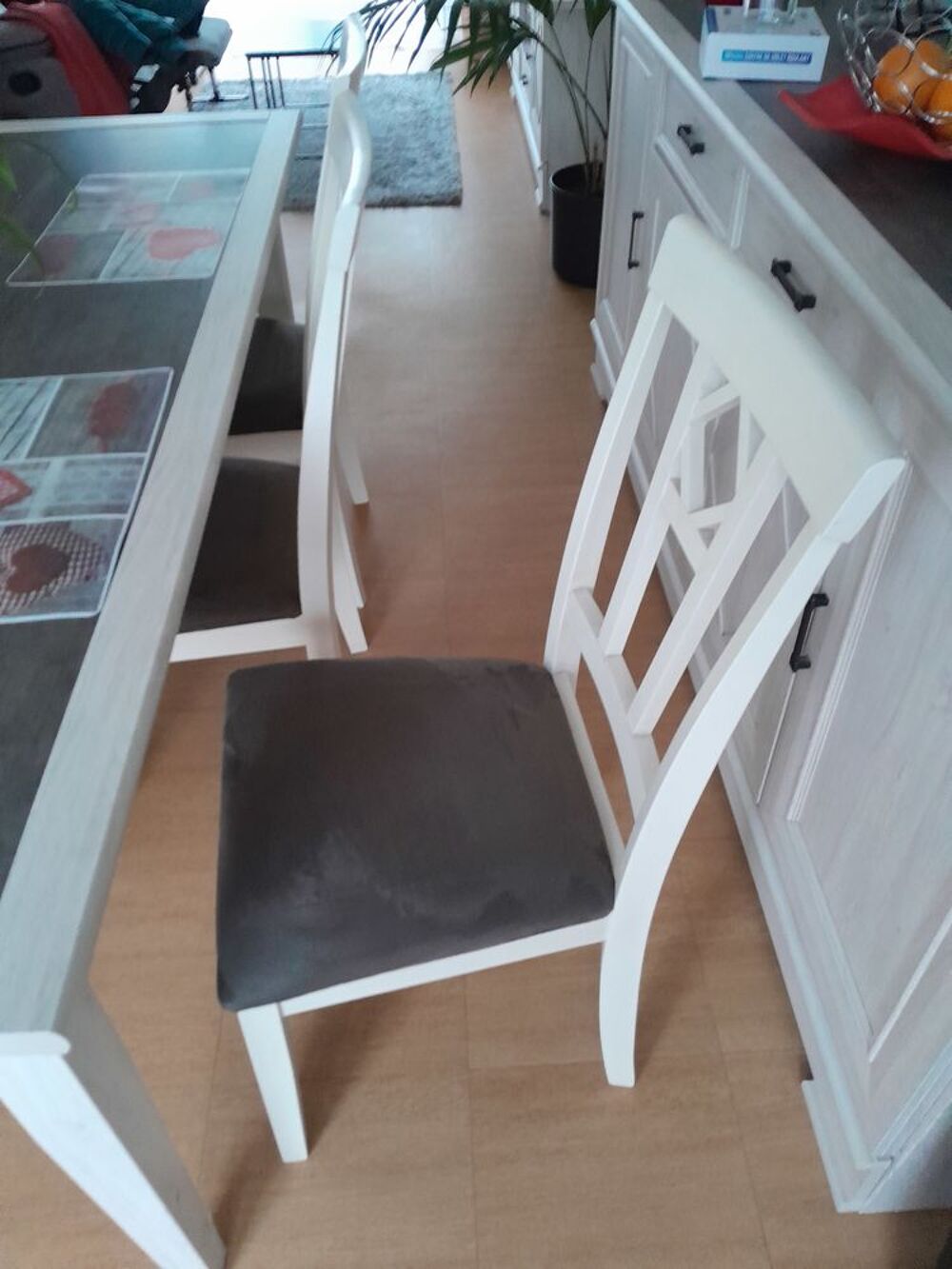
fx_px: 953
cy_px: 634
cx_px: 476
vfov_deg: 67.3
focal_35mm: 26
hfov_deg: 53.1
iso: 640
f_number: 1.8
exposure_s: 1/10
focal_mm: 3.98
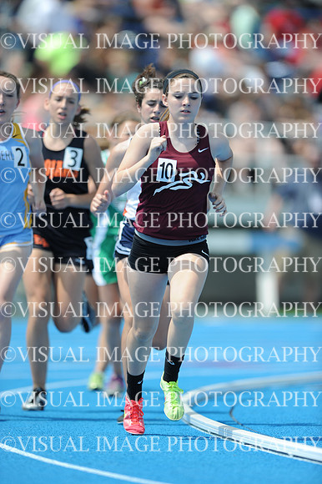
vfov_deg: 5.2
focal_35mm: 400
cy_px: 242
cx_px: 161
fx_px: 5373
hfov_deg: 3.4
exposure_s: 1/2500
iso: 200
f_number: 3.5
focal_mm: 400
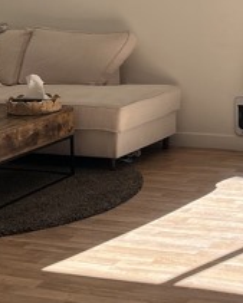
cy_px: 49
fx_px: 862
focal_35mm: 96
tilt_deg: -5.9
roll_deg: +2.0
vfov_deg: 19.7
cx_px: 175
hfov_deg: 16.0
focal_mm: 5.1
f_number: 1.6
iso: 50
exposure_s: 1/473
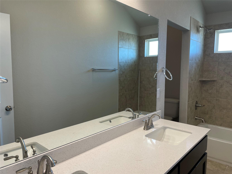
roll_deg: -0.3
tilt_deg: -4.2
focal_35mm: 26
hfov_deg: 67.3
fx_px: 174
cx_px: 116
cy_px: 87
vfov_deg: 53.1
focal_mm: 4.2
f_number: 1.6
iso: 64
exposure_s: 1/120
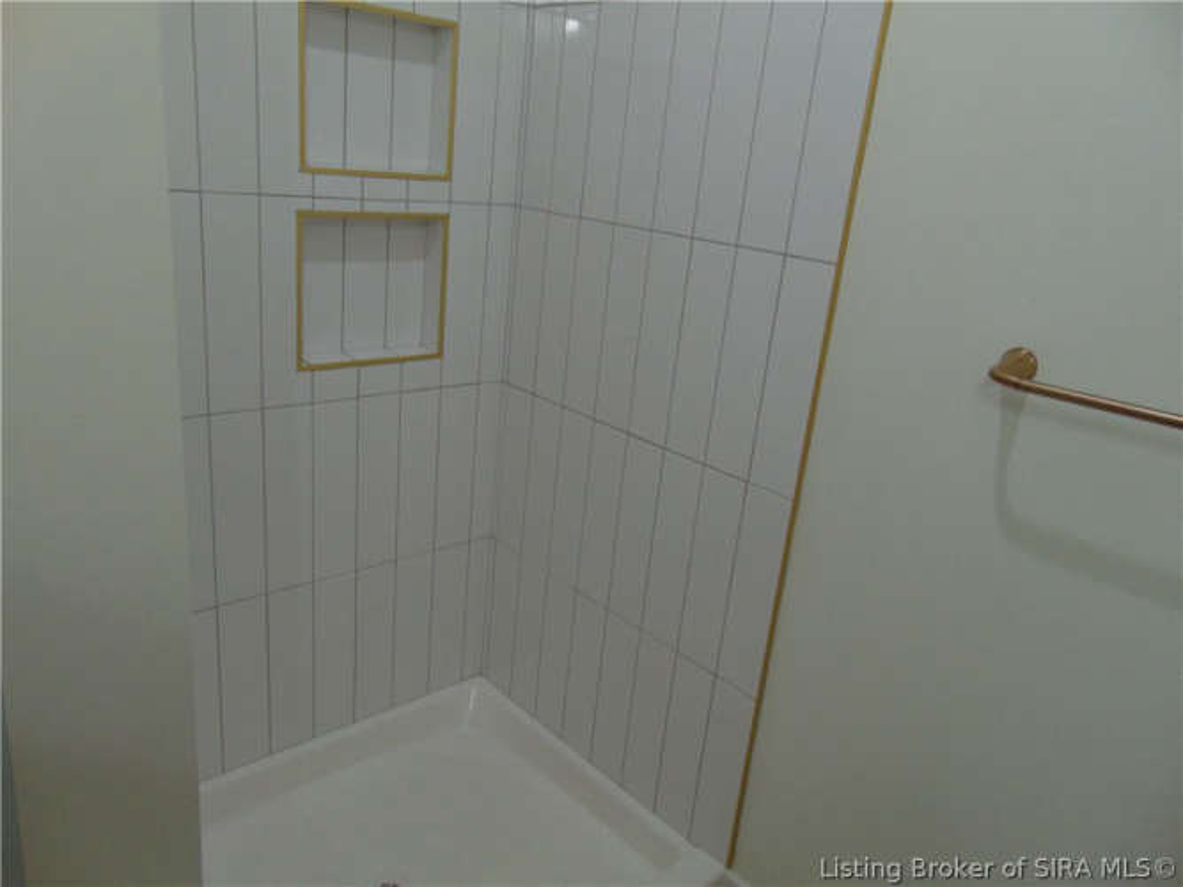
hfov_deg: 69.4
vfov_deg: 54.9
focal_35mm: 25
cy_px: 444
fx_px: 854
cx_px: 592
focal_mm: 4.5
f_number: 3
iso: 100
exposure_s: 1/30
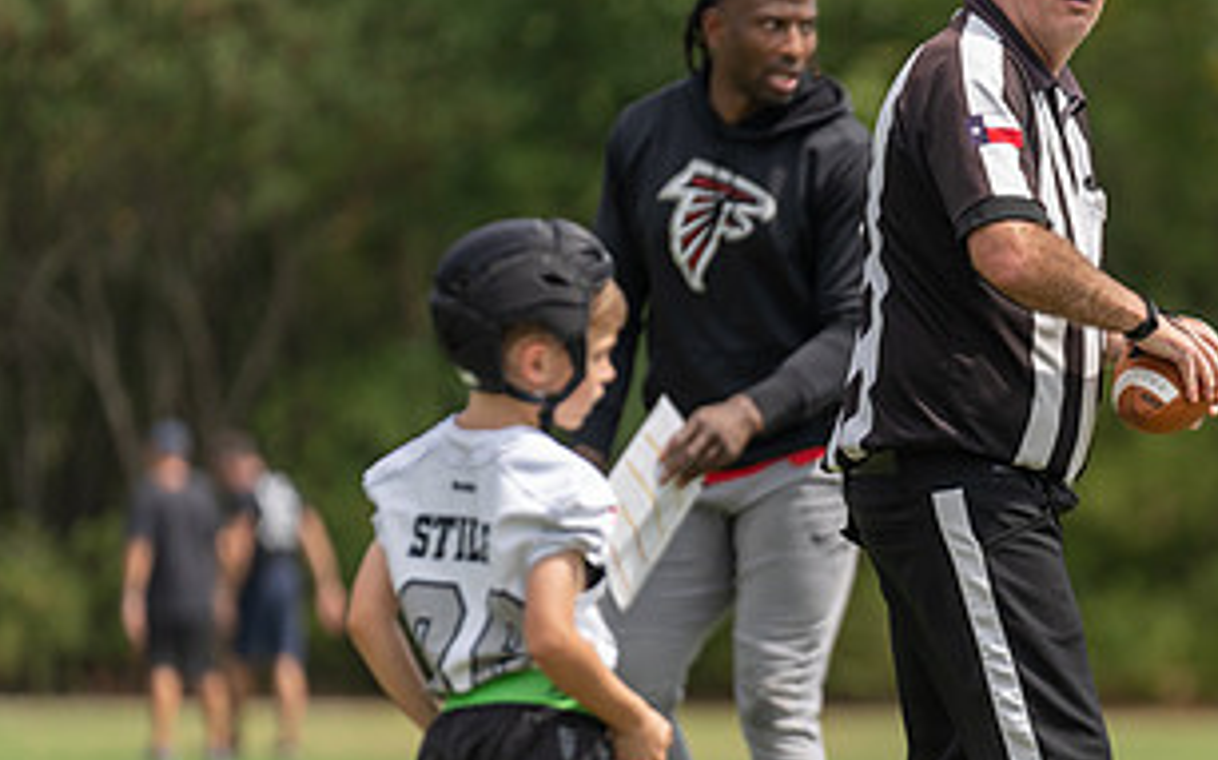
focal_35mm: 386
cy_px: 499
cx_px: 1019
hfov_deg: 5.4
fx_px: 12808
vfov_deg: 3.4
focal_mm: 200
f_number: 2.8
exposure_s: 1/1600
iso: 100
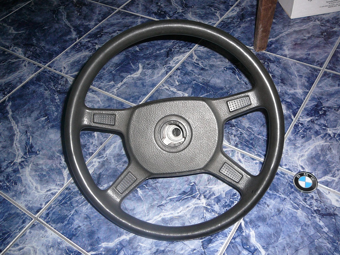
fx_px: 344
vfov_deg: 40.7
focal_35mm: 35
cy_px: 128
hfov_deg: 52.6
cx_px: 170
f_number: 2.8
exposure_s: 1/30
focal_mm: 5.2
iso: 100
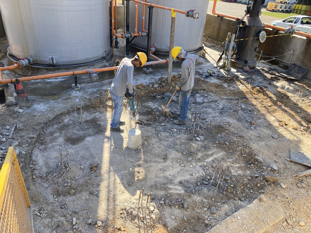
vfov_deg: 53.1
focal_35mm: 26
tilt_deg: -30.5
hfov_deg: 67.3
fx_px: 234
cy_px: 116
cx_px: 156
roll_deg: -4.2
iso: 32
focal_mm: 4.25
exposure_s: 1/767
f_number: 1.8
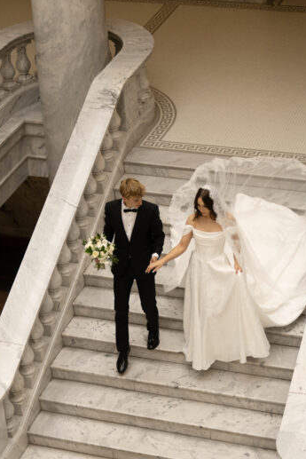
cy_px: 253
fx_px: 1236
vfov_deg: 21.0
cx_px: 145
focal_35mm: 97
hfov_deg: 14.1
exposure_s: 1/400
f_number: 2.8
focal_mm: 49
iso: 400
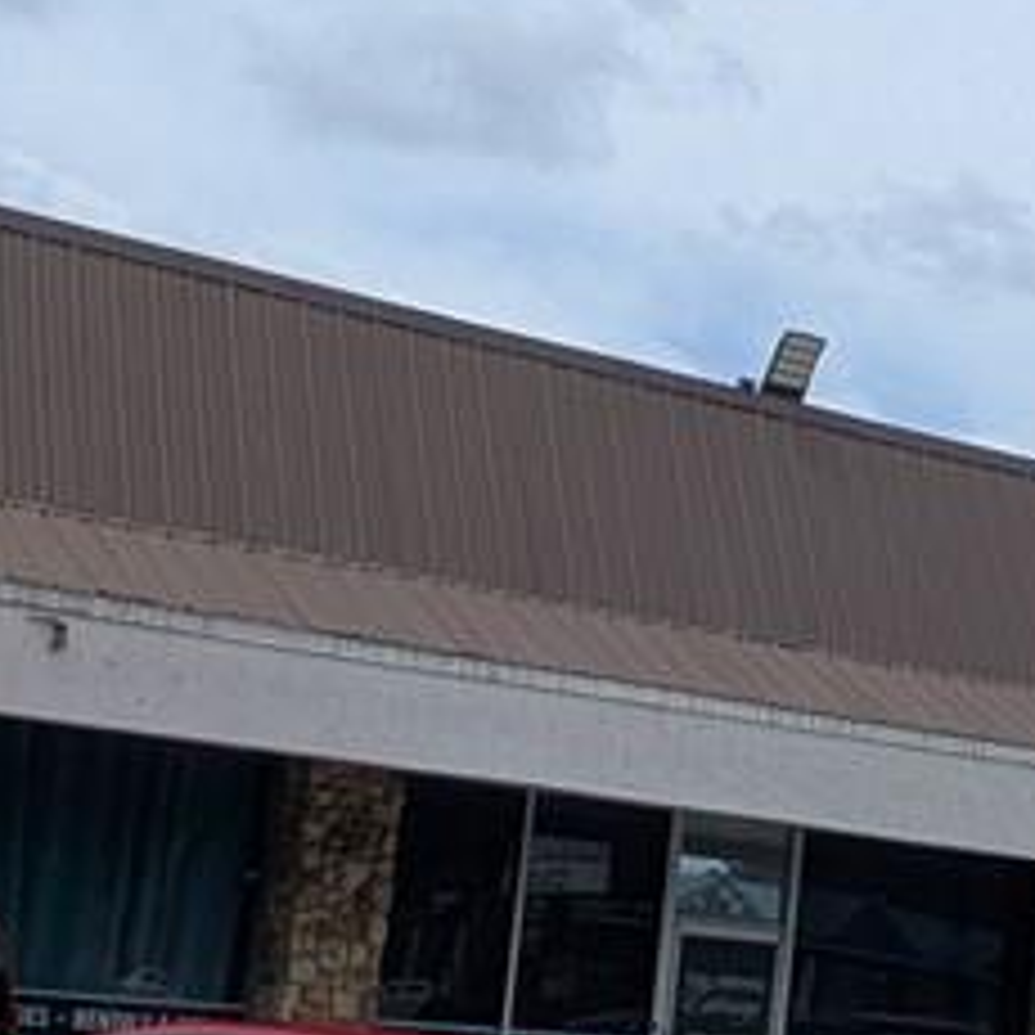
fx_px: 2909
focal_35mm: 86
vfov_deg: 20.1
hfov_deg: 19.9
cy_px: 626
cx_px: 886
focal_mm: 1.83
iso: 58
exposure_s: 1/2674
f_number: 2.2
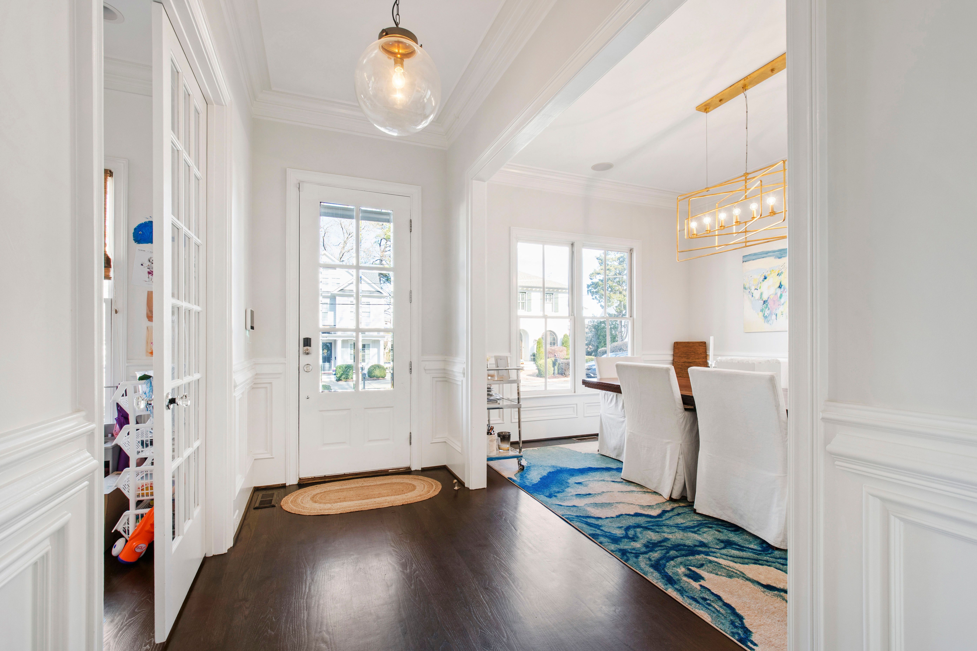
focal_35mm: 15
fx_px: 407
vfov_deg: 77.3
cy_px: 326
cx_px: 488
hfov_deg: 100.4
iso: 100
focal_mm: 10
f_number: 8
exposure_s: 1/3
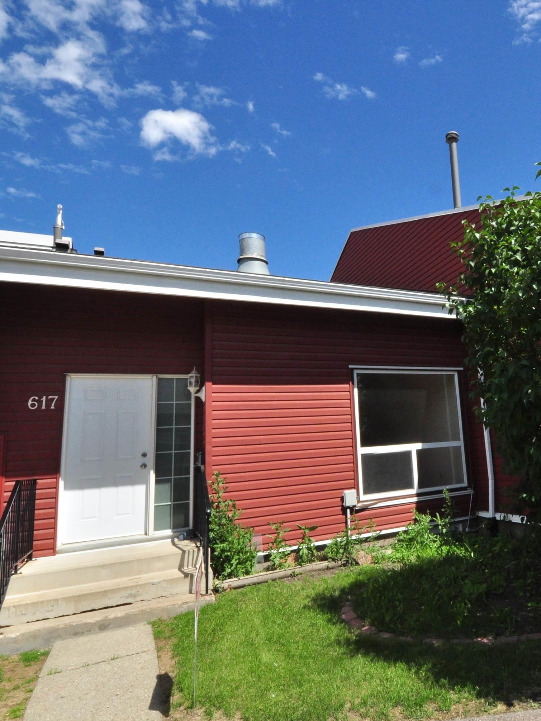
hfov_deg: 56.4
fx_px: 458
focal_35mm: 22
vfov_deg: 76.4
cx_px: 437
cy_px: 365
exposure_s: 1/200
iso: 640
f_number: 22
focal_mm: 10
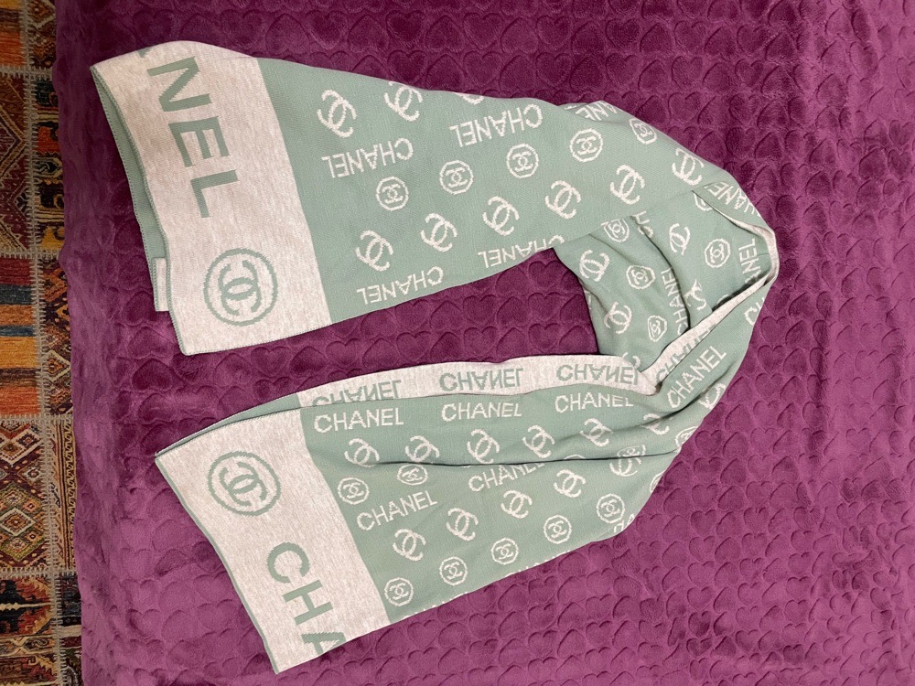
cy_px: 343
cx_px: 458
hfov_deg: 67.3
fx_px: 687
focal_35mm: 26
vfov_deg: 53.1
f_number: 1.6
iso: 320
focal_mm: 4.2
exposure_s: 1/50
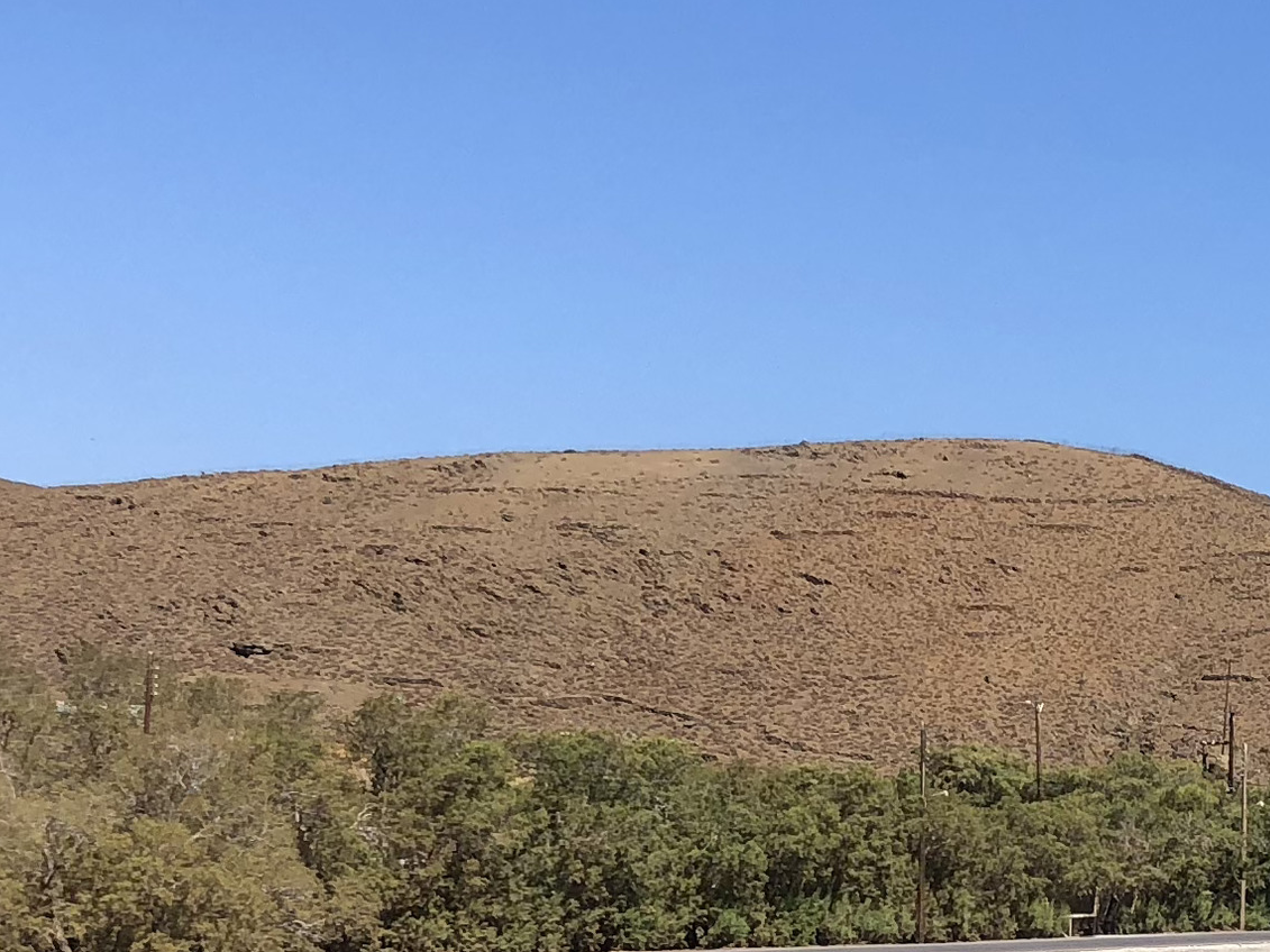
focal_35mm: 99
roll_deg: -1.2
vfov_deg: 14.7
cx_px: 1176
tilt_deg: -2.1
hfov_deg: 19.4
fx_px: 3632
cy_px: 968
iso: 20
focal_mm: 4
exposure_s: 1/1845
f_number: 1.8
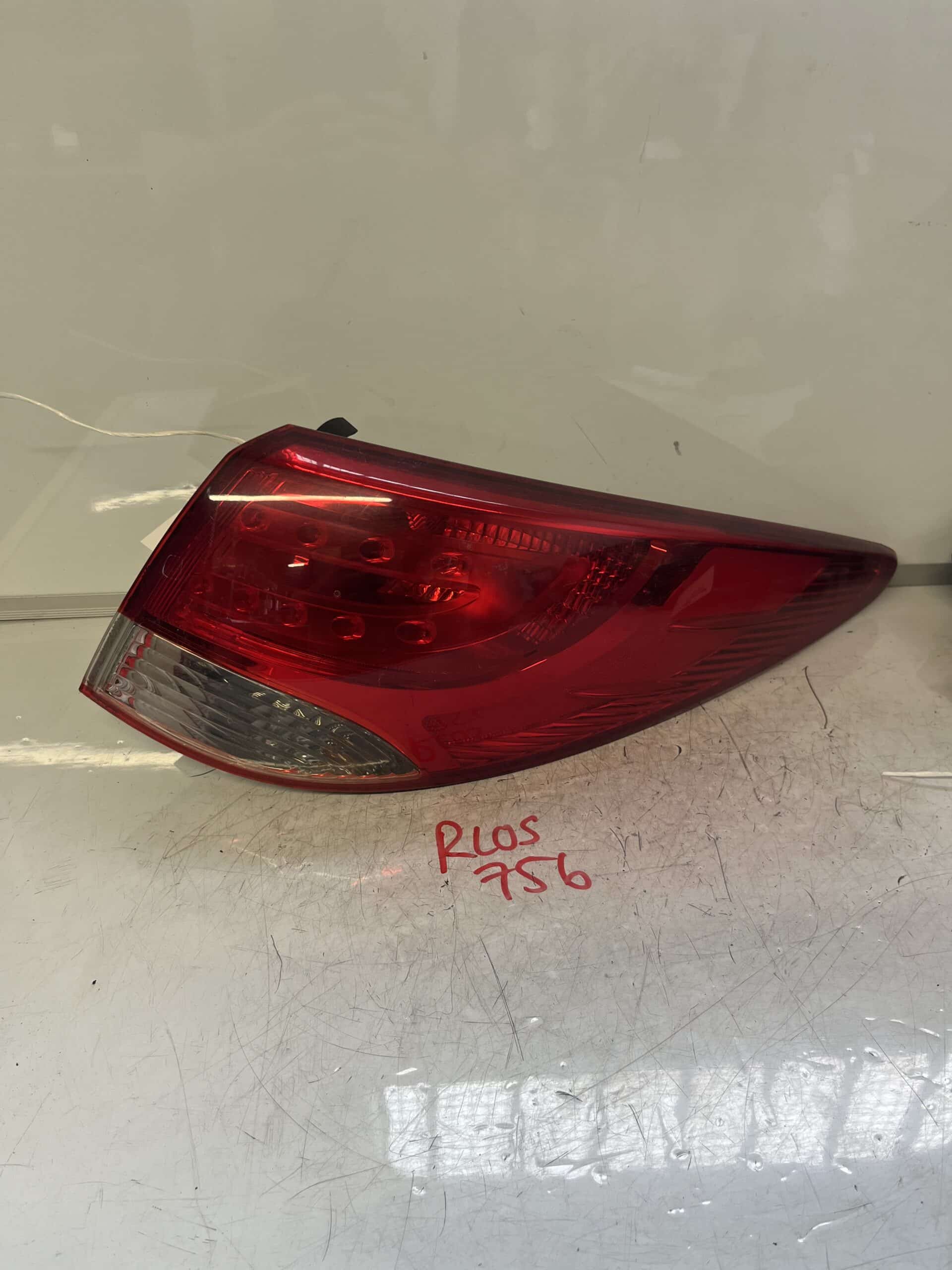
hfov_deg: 53.1
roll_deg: +0.3
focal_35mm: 26
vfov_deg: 67.3
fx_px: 953
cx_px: 476
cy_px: 635
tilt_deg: -31.4
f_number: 1.6
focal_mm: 5.1
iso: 80
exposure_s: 1/122
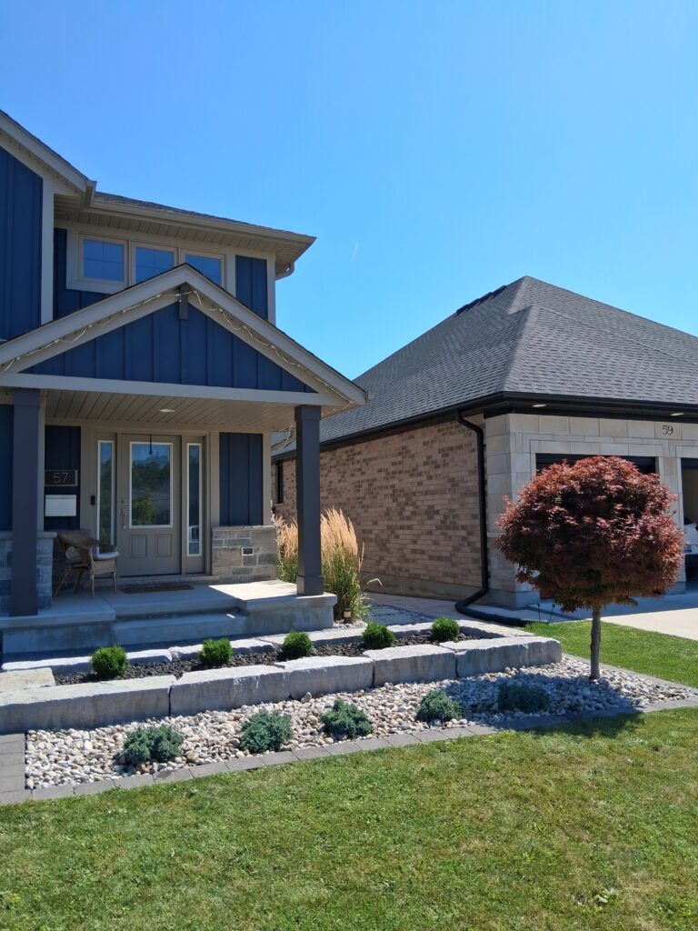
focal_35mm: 26
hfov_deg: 53.1
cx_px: 349
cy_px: 466
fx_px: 699
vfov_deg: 67.3
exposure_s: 1/580
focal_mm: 3.98
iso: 25
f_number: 1.8
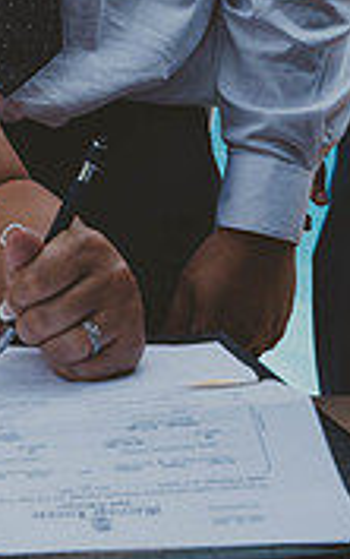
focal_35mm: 107
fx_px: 1629
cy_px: 167
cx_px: -172
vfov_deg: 19.4
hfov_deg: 11.7
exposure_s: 1/250
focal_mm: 25.5
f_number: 5.6
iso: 110
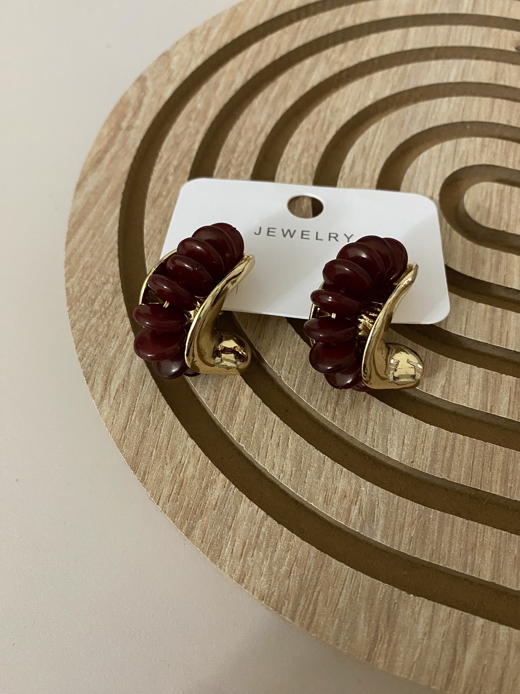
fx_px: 501
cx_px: 260
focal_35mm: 25
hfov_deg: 54.9
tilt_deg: -62.9
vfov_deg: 69.4
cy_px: 347
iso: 500
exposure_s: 1/25
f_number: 1.8
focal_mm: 4.25
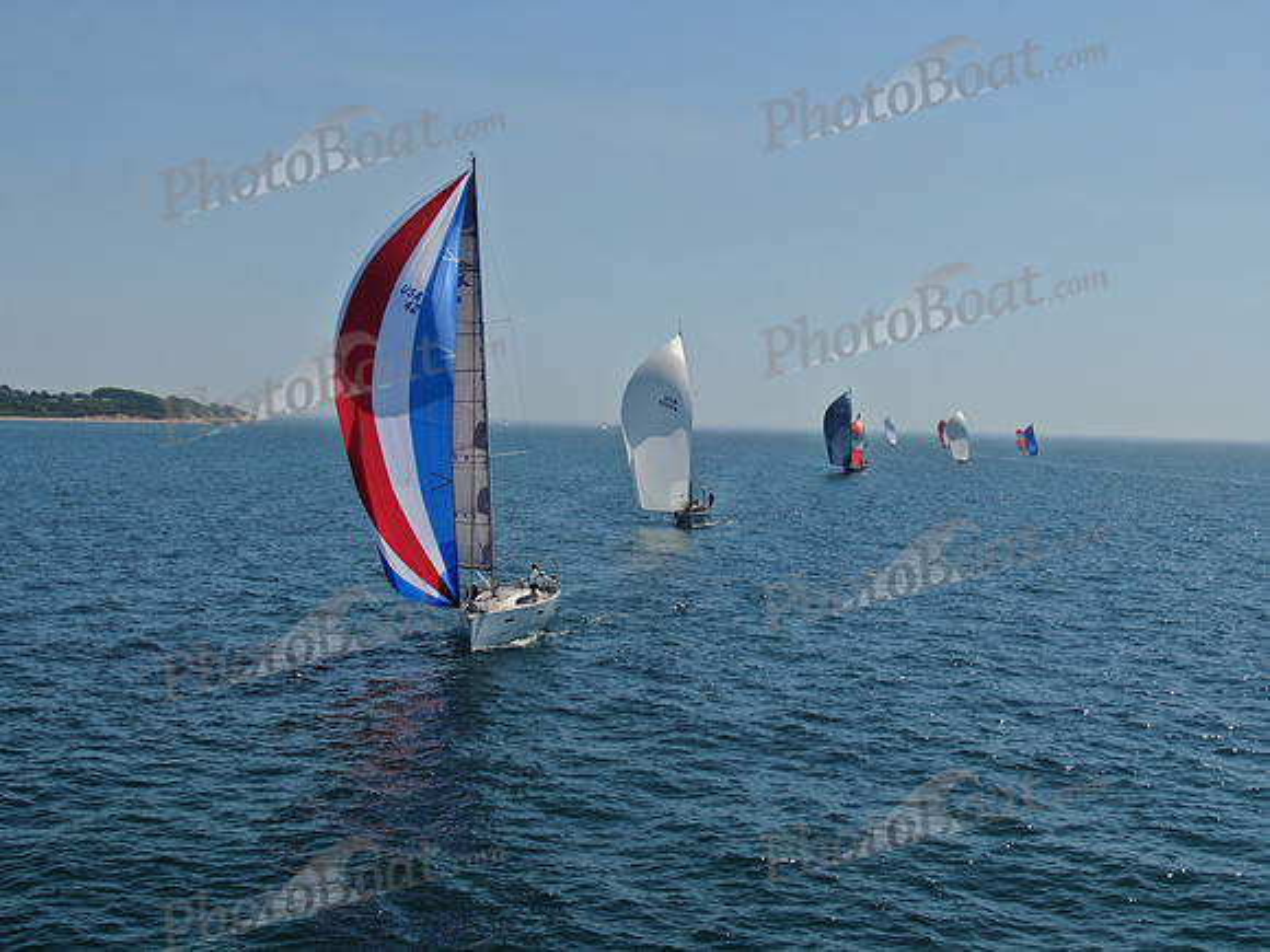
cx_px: 635
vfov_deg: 30.3
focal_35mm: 48
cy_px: 476
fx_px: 1761
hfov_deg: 39.7
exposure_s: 1/1600
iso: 100
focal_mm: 8.6
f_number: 3.8
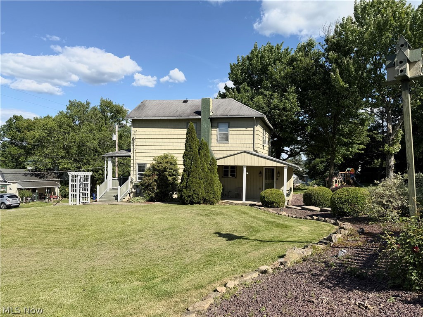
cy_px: 158
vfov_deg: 56.8
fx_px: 293
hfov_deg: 71.6
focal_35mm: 24
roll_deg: -0.9
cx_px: 212
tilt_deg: -0.1
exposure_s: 1/3953
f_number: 1.78
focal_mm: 6.76
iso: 80
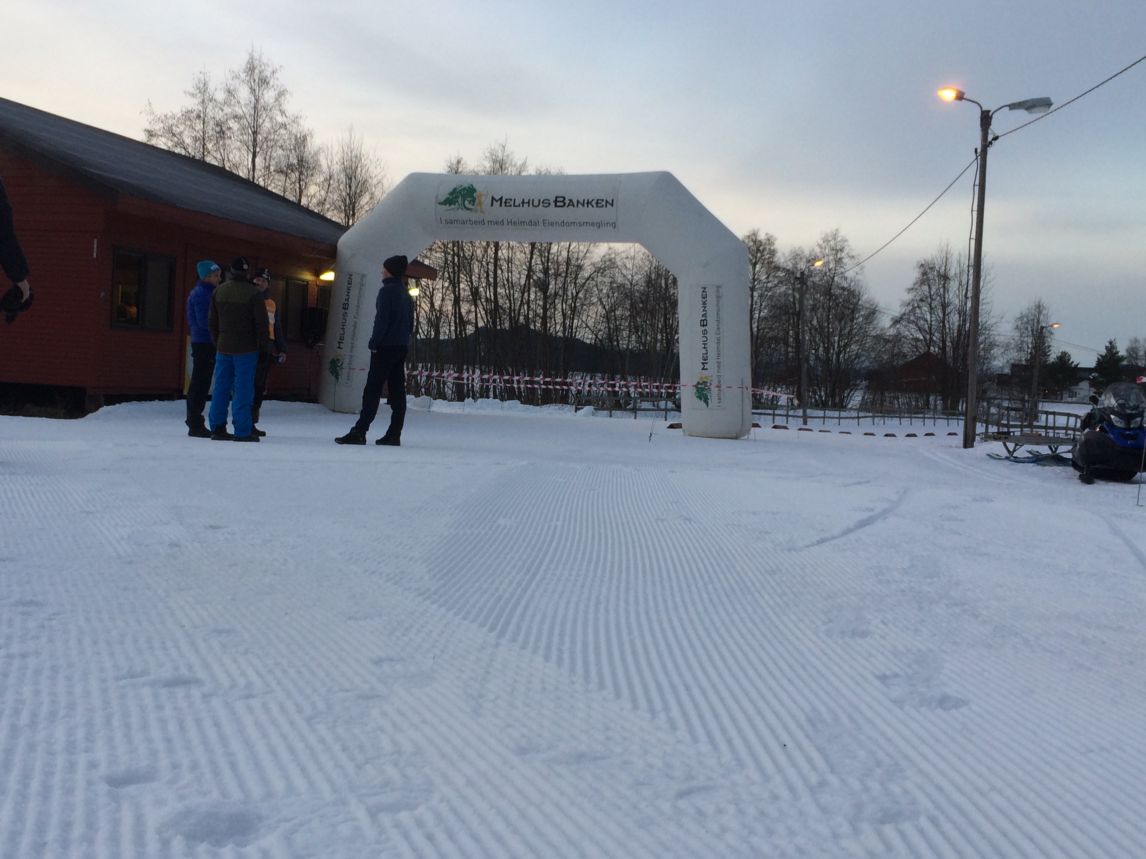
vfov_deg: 35.1
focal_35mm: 41
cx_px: 479
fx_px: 1357
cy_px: 414
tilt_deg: -2.2
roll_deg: -1.9
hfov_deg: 45.6
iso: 32
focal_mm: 4.15
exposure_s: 1/144
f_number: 2.2
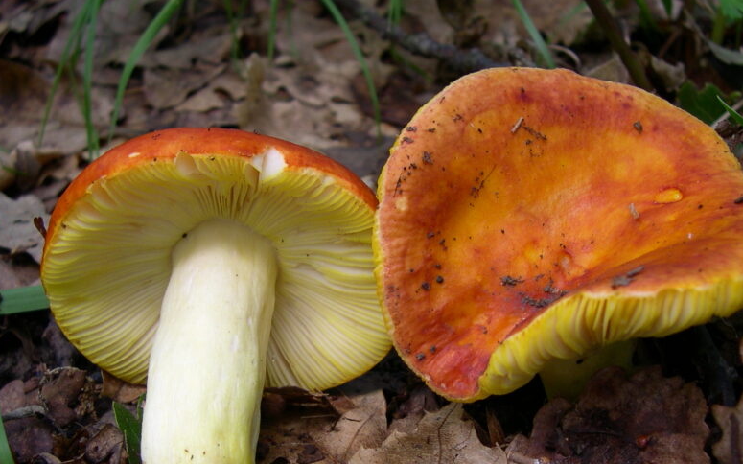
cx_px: 380
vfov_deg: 24.6
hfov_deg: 38.9
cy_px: 340
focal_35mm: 52
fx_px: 1053
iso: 100
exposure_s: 1/30.4
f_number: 2.8
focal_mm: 8
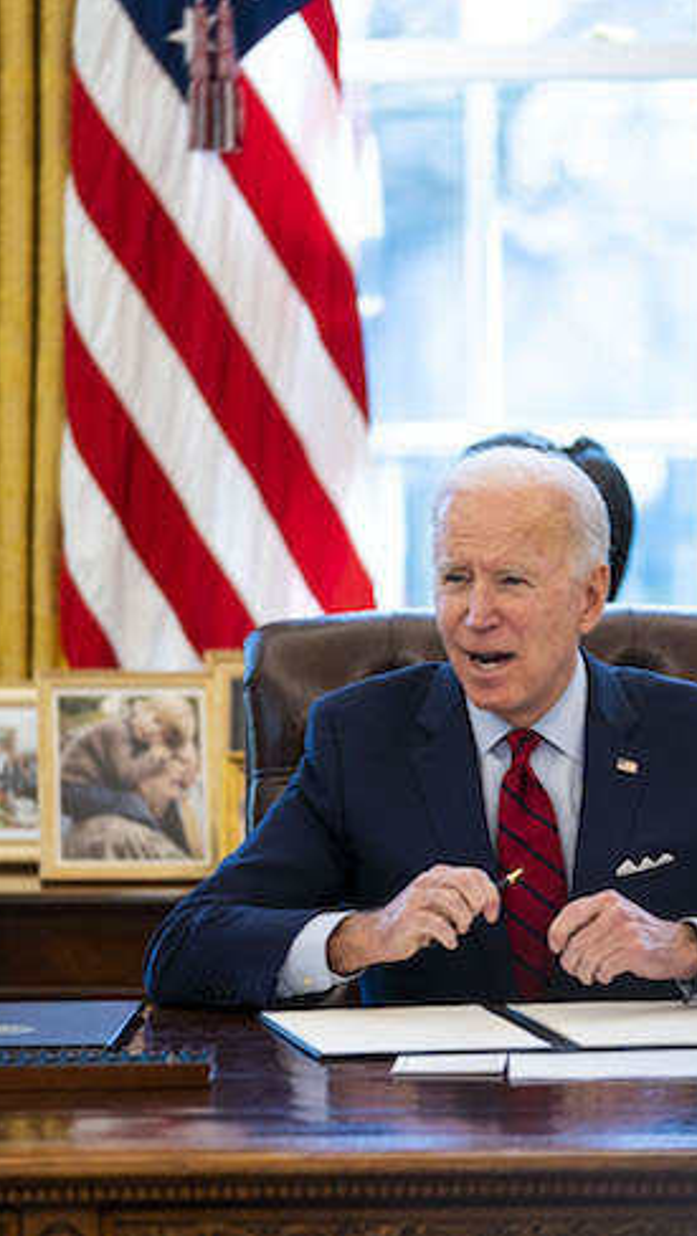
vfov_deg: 9.9
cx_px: 527
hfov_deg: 5.6
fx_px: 7153
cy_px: 619
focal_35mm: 218
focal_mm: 138
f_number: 2.8
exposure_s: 1/400
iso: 1000
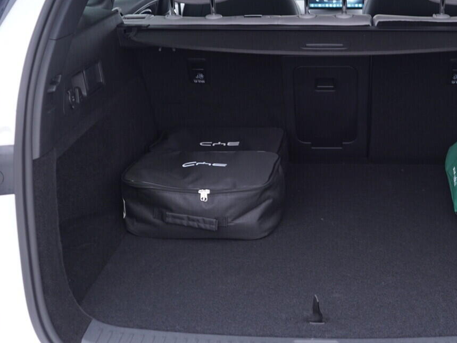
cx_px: 315
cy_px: 155
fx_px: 766
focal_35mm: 58
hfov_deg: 32.9
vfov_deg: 25.2
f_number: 2.8
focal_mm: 24
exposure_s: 1/40
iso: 320
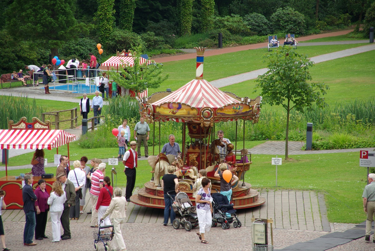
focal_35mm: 200
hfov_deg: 10.3
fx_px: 2080
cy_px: 126
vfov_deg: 6.9
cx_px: 188
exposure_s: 1/125
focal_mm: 133
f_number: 5.6
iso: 100
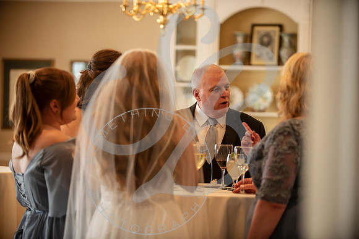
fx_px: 1197
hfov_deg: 17.1
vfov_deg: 11.4
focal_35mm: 120
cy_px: 120
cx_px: 180
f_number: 2.8
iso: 1000
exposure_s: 1/250
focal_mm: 120
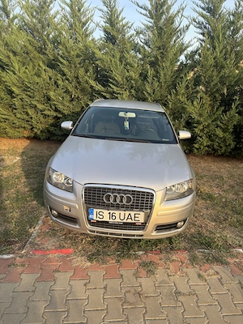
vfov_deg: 67.3
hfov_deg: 53.1
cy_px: 162
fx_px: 243
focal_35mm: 26
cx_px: 122
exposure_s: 1/318
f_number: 1.6
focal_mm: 5.96
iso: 50
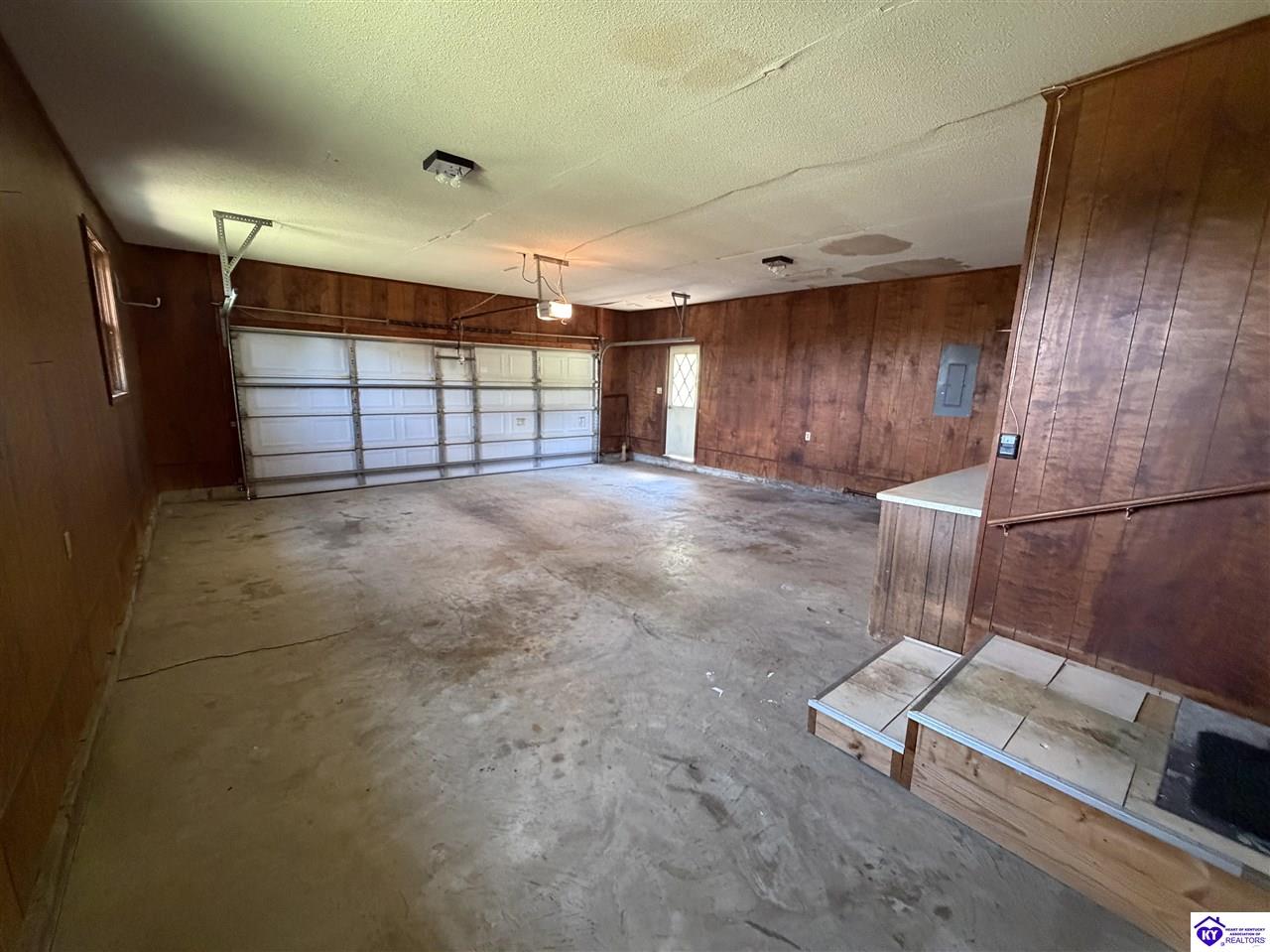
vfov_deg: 85.6
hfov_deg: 102.1
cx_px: 635
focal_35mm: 14
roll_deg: -1.4
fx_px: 513
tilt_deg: -9.7
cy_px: 476
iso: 800
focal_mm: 2.22
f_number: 2.2
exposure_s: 1/60
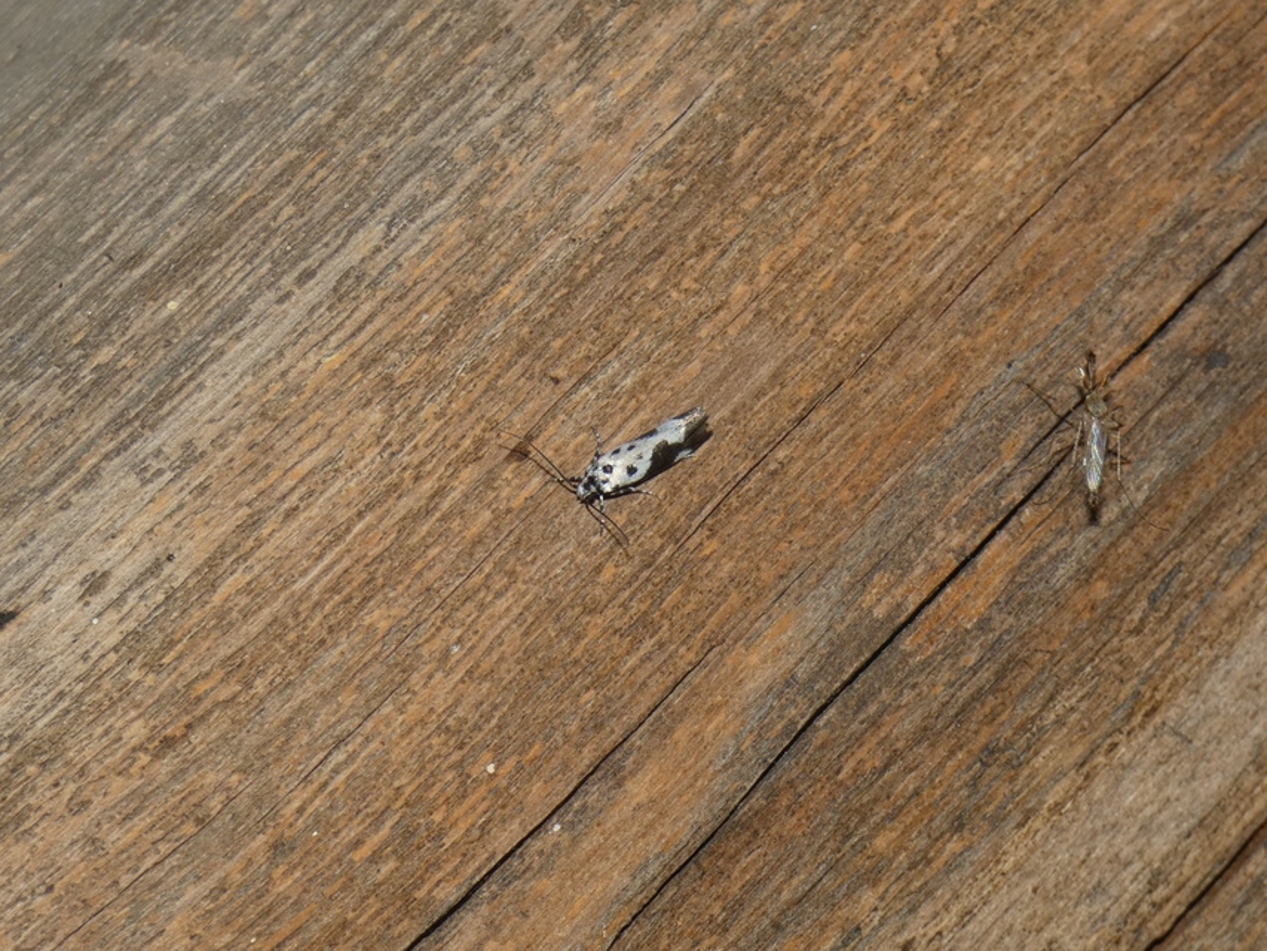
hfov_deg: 14.3
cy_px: 476
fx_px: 5052
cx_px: 634
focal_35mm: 138
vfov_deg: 10.8
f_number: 5.3
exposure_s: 1/60
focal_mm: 24.7
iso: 80
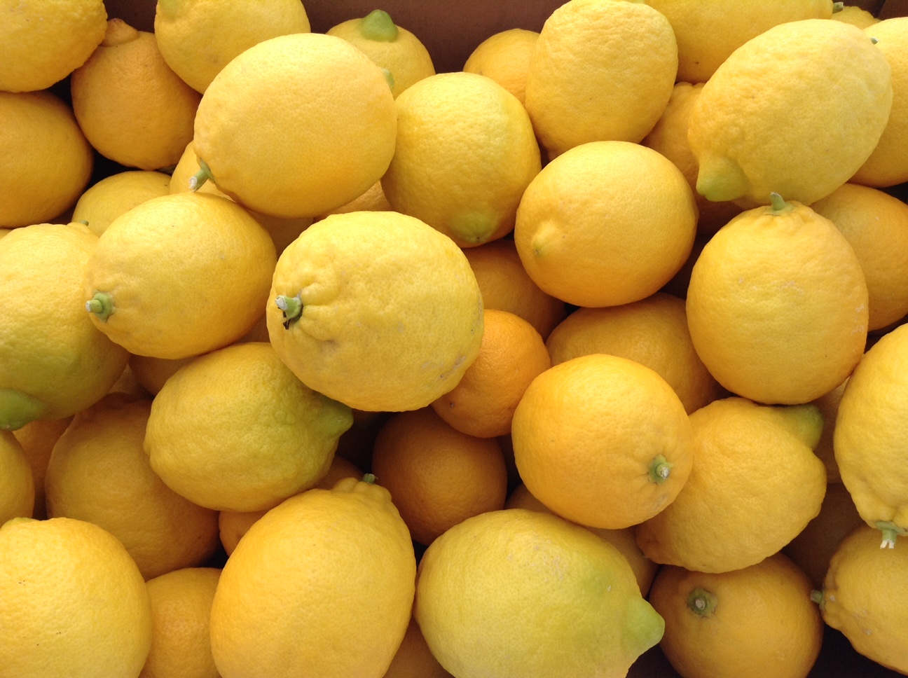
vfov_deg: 42.8
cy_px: 339
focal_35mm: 33
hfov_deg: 55.4
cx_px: 454
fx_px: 864
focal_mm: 3.3
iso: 25
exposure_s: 1/429
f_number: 2.4
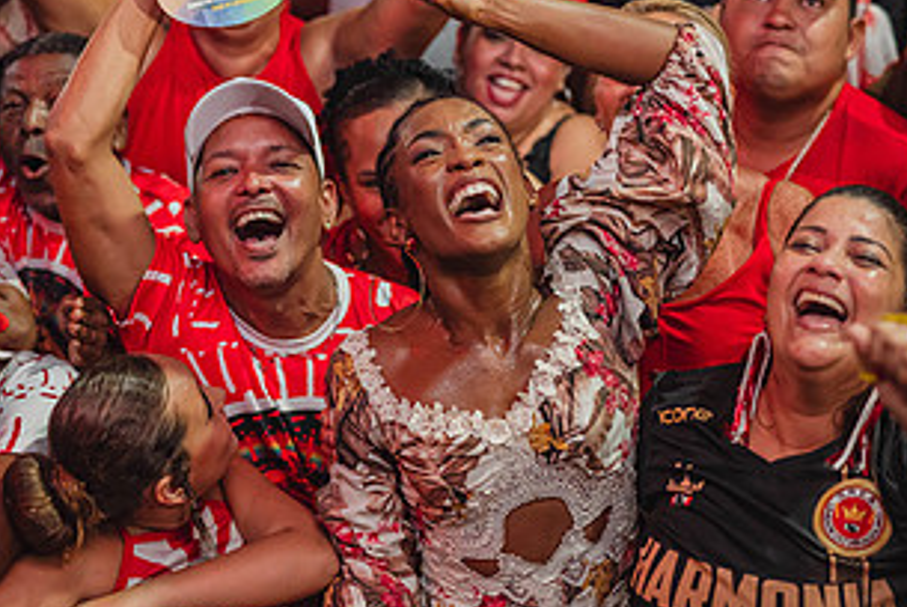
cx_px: 425
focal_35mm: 95
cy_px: 317
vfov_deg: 14.4
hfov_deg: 21.4
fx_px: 2396
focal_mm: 50
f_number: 1.4
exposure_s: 1/1000
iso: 1000
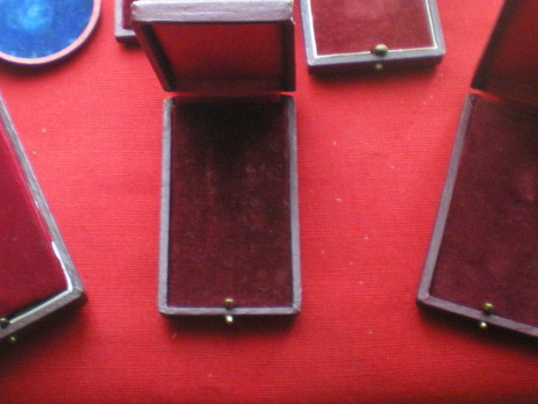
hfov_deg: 31.0
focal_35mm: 62
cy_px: 83
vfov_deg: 23.3
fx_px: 964
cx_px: 195
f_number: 3.1
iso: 400
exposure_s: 1/20
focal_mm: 6.3
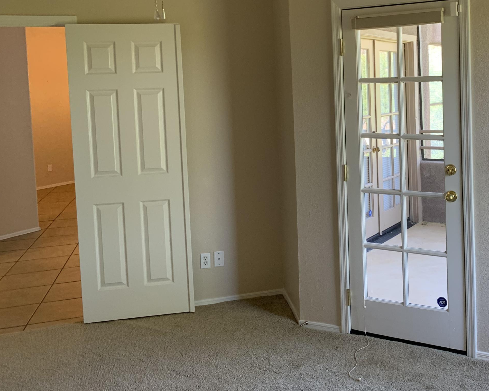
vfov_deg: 36.9
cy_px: 125
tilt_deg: -2.2
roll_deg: +1.9
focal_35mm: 40
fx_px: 579
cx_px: 379
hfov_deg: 44.0
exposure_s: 1/121
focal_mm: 4.25
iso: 80
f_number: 1.8
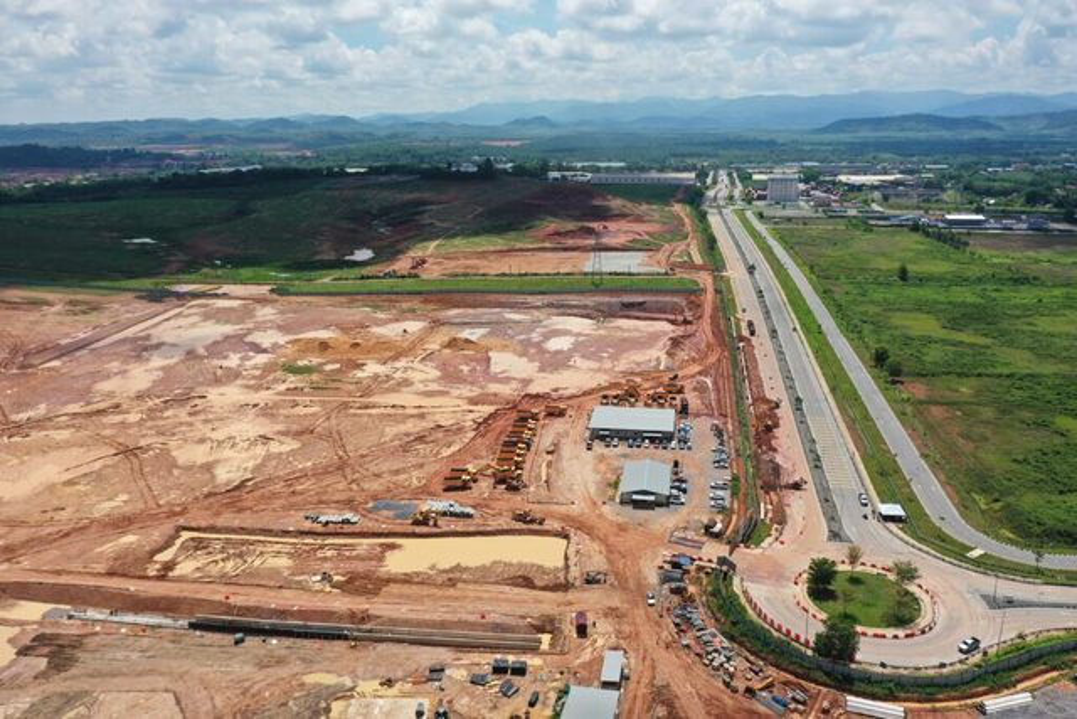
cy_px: 360
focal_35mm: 28
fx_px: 838
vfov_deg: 46.4
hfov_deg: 65.5
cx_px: 538
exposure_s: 1/1250
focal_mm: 10.26
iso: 100
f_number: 4.5
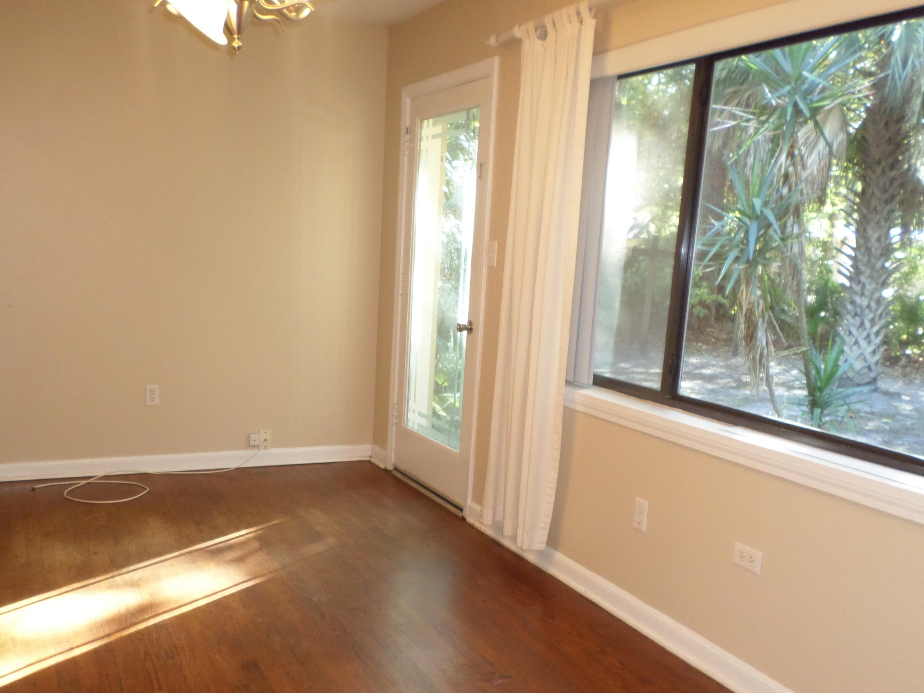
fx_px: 881
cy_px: 444
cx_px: 417
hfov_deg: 55.3
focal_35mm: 33
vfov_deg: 42.5
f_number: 2.5
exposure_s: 1/30
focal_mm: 4.5
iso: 200
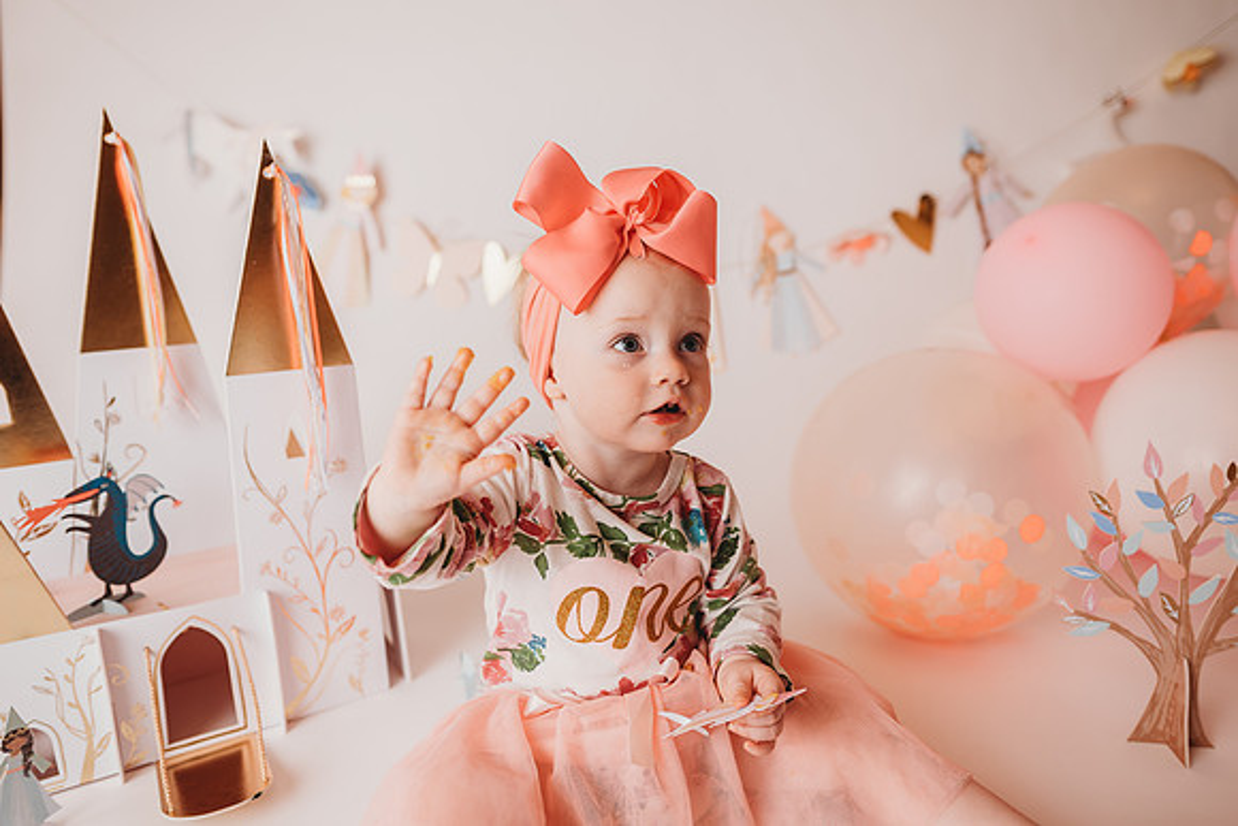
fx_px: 825
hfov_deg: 73.7
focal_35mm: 24
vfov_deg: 53.2
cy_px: 413
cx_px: 619
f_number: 2.8
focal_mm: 24
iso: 100
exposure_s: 1/160
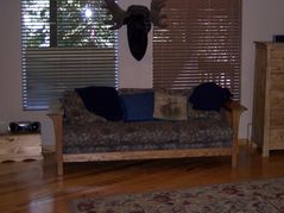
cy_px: 62
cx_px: 182
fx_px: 492
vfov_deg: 24.2
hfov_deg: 32.0
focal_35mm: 60
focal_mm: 8
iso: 140
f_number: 2.8
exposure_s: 1/60
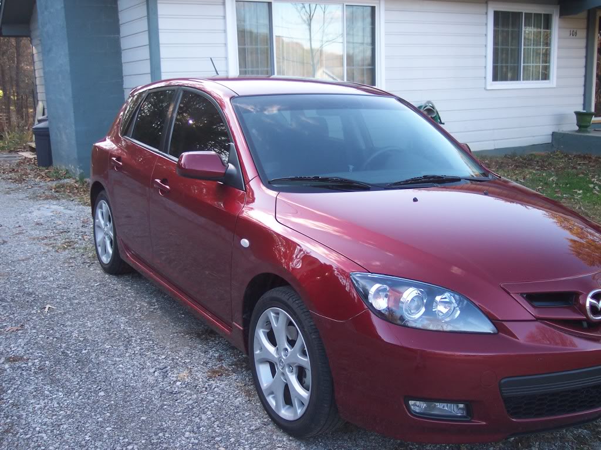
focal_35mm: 38
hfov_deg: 49.0
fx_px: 659
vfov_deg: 37.7
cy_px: 225
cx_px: 300
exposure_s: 1/125
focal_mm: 8
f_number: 2.8
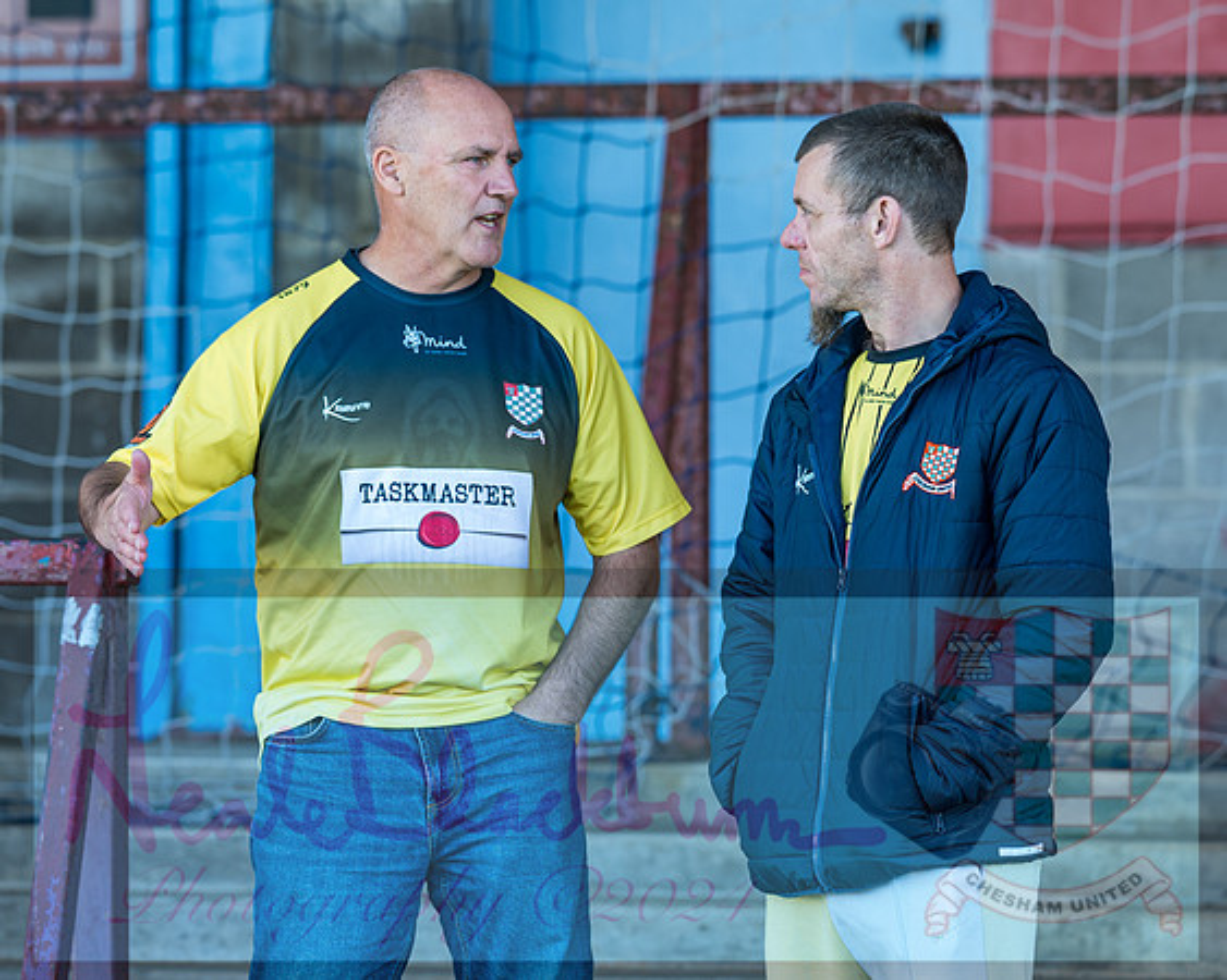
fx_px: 8949
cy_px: 494
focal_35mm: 247
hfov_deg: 7.8
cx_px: 633
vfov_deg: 6.3
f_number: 2.4
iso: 50
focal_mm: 135
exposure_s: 1/200
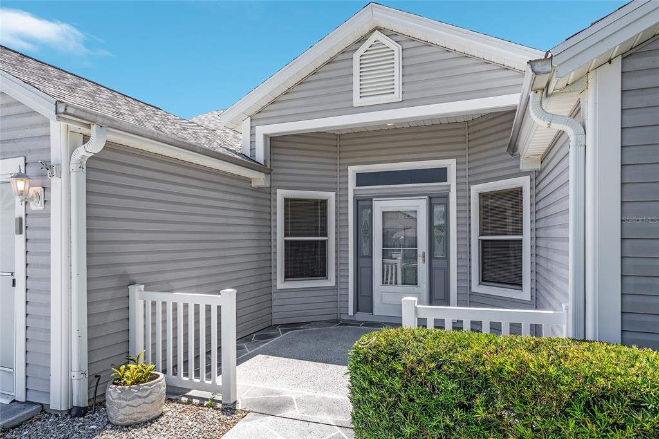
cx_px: 330
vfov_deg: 59.5
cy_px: 220
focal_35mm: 21
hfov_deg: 81.2
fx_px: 384
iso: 125
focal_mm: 21
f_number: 7.1
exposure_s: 1/320
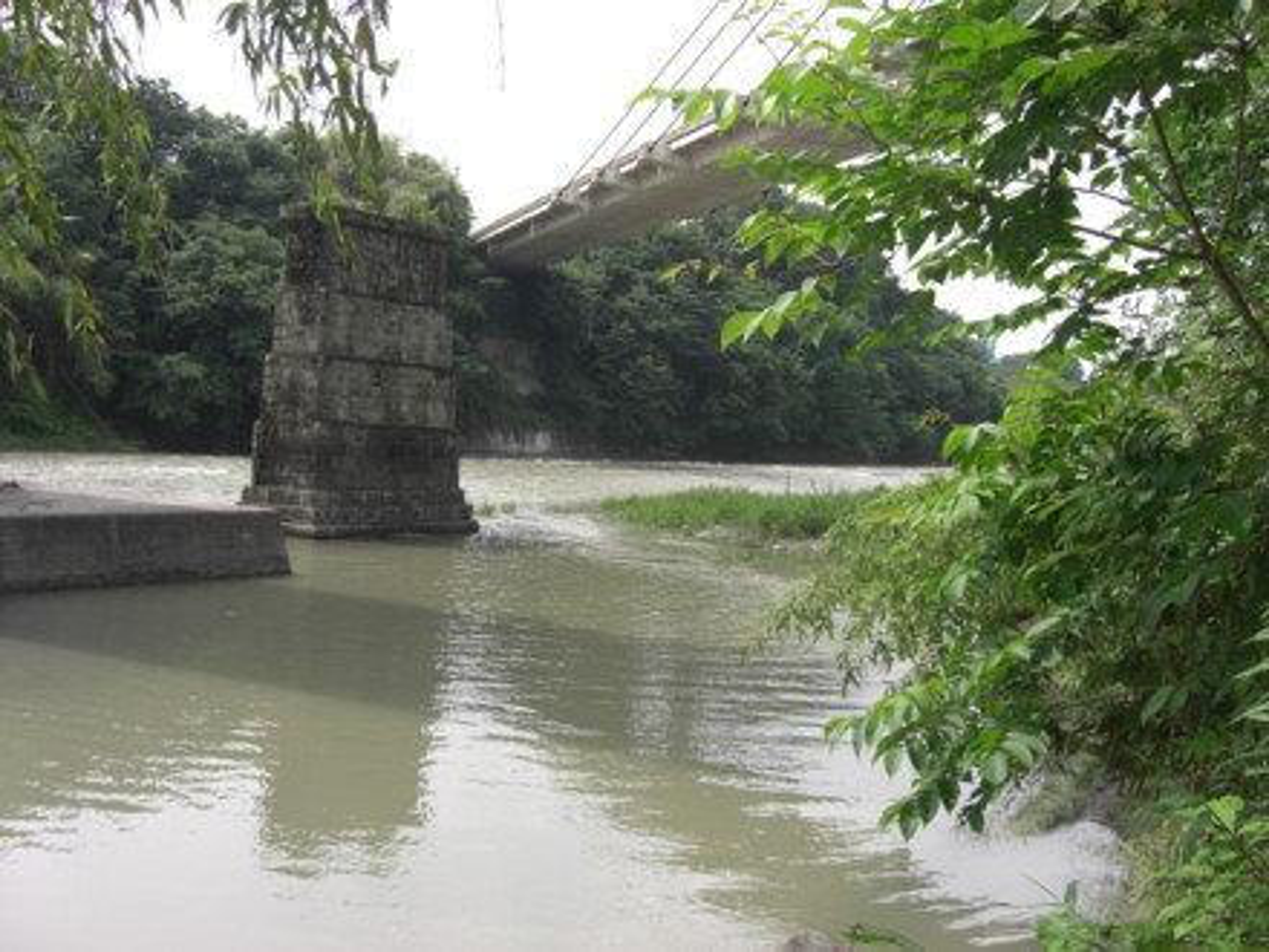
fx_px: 1393
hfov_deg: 49.0
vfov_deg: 37.7
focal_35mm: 38
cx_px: 634
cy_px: 476
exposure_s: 1/400
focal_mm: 7.9
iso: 80
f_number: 4
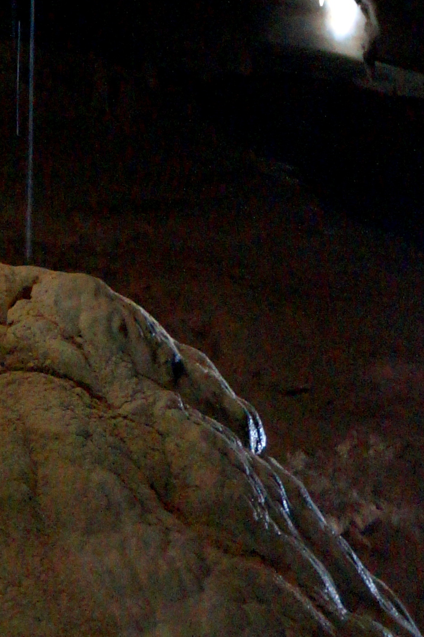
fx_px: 1958
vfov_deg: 16.8
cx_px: -183
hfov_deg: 11.9
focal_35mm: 111
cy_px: -309
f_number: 4
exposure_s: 1/20
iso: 3200
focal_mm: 21
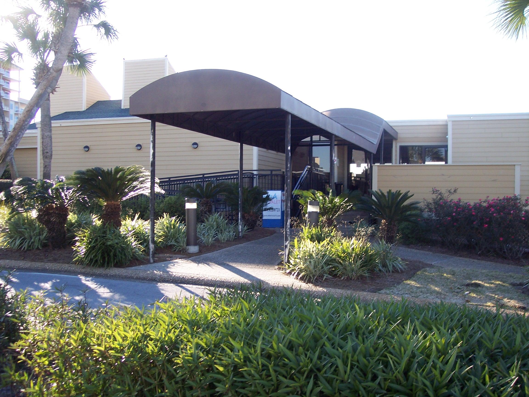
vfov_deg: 36.8
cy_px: 198
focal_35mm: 39
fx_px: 596
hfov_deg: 47.9
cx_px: 264
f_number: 3.4
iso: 100
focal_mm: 8
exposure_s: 1/180
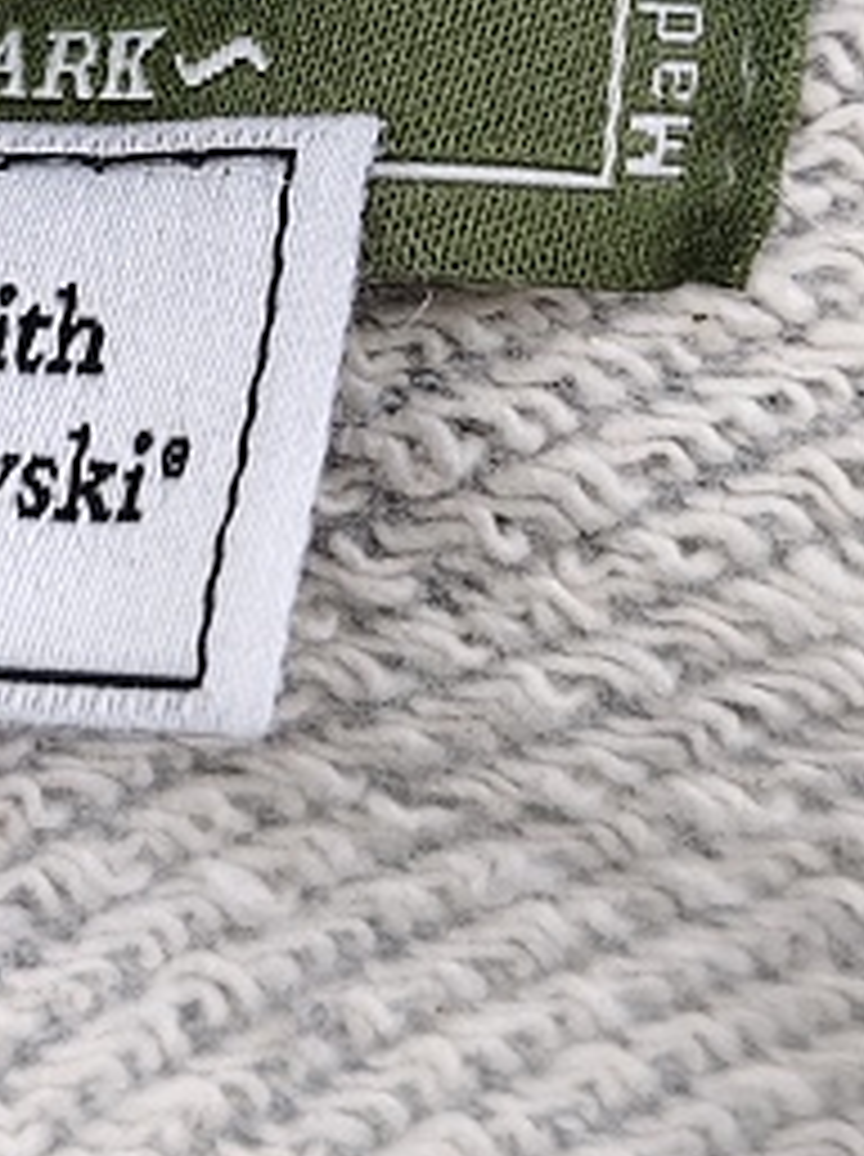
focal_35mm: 101
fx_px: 3370
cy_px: -94
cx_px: 104
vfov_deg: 18.8
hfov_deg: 14.5
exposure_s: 1/100
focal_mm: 5.56
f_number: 1.88
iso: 1547
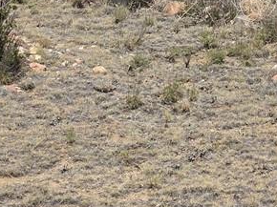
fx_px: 1015
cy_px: -142
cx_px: 296
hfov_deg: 15.2
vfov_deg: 11.0
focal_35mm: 127
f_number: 1.7
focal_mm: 6.3
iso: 64
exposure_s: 1/7944
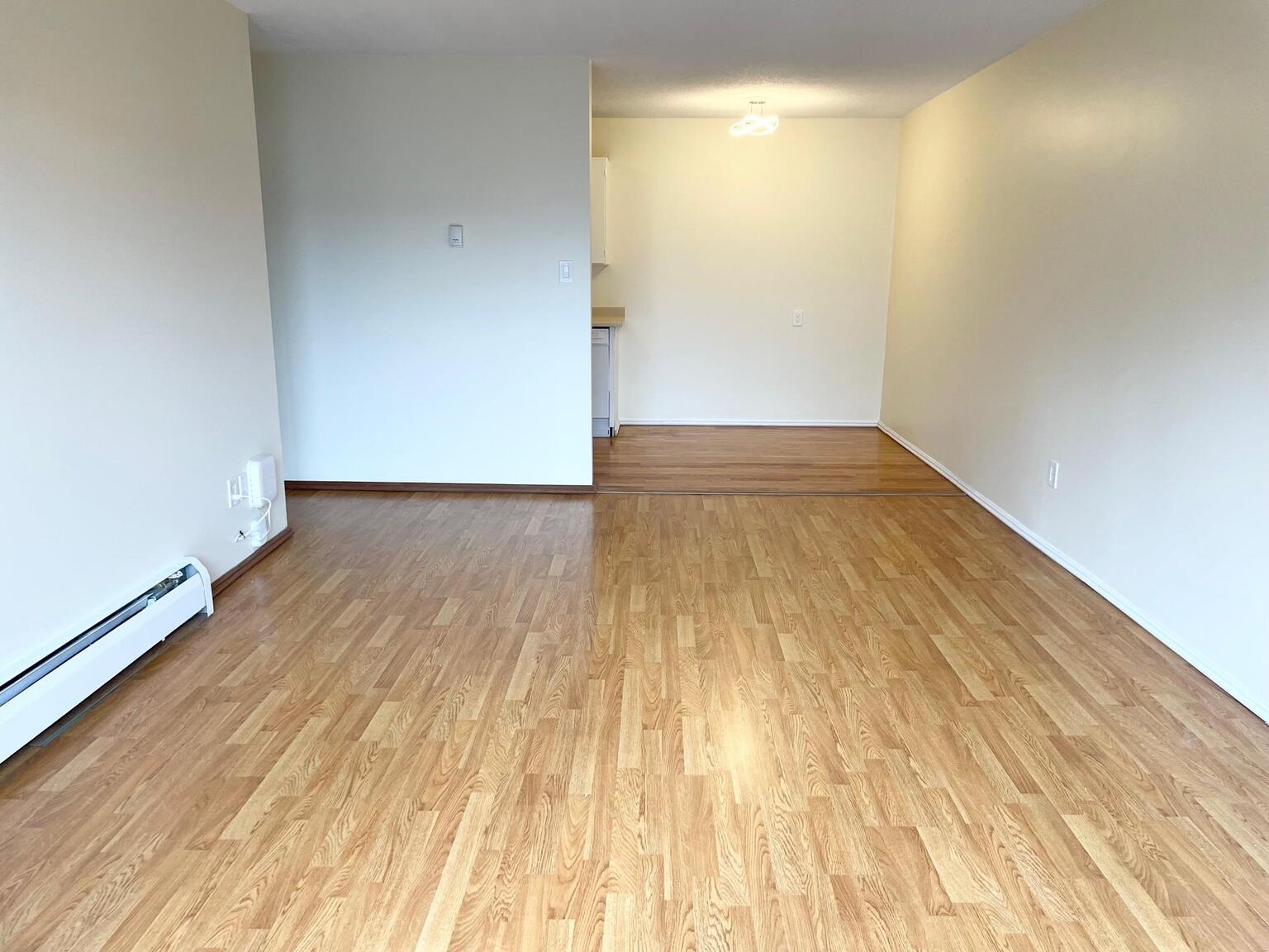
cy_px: 476
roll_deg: -0.4
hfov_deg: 67.3
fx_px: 953
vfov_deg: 53.1
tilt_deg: -11.1
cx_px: 634
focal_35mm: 26
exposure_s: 1/120
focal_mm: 4.2
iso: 125
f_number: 1.6
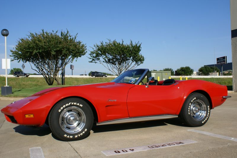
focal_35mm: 33
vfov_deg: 40.0
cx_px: 118
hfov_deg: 57.2
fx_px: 217
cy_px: 79
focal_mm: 22
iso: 100
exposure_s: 1/250
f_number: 10
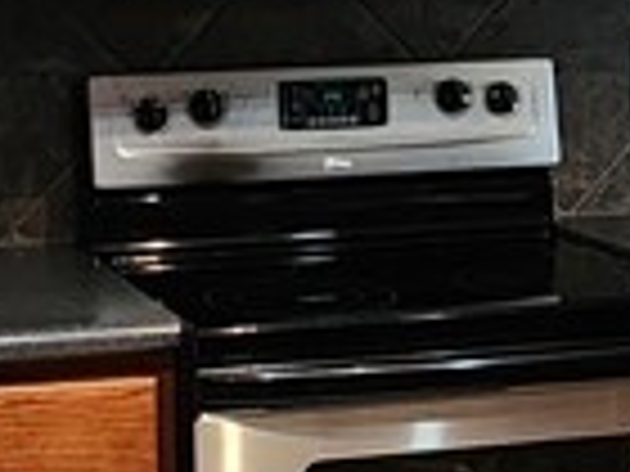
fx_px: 1729
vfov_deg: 15.5
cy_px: 112
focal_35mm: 95
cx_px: 112
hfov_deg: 20.4
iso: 320
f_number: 2.2
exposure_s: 1/40
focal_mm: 2.2
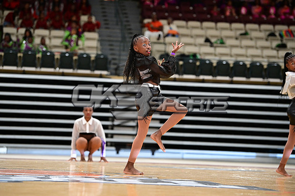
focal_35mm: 130
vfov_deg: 10.5
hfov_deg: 15.8
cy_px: 98
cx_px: 148
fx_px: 1065
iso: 6400
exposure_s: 1/1000
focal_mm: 130
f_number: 3.2
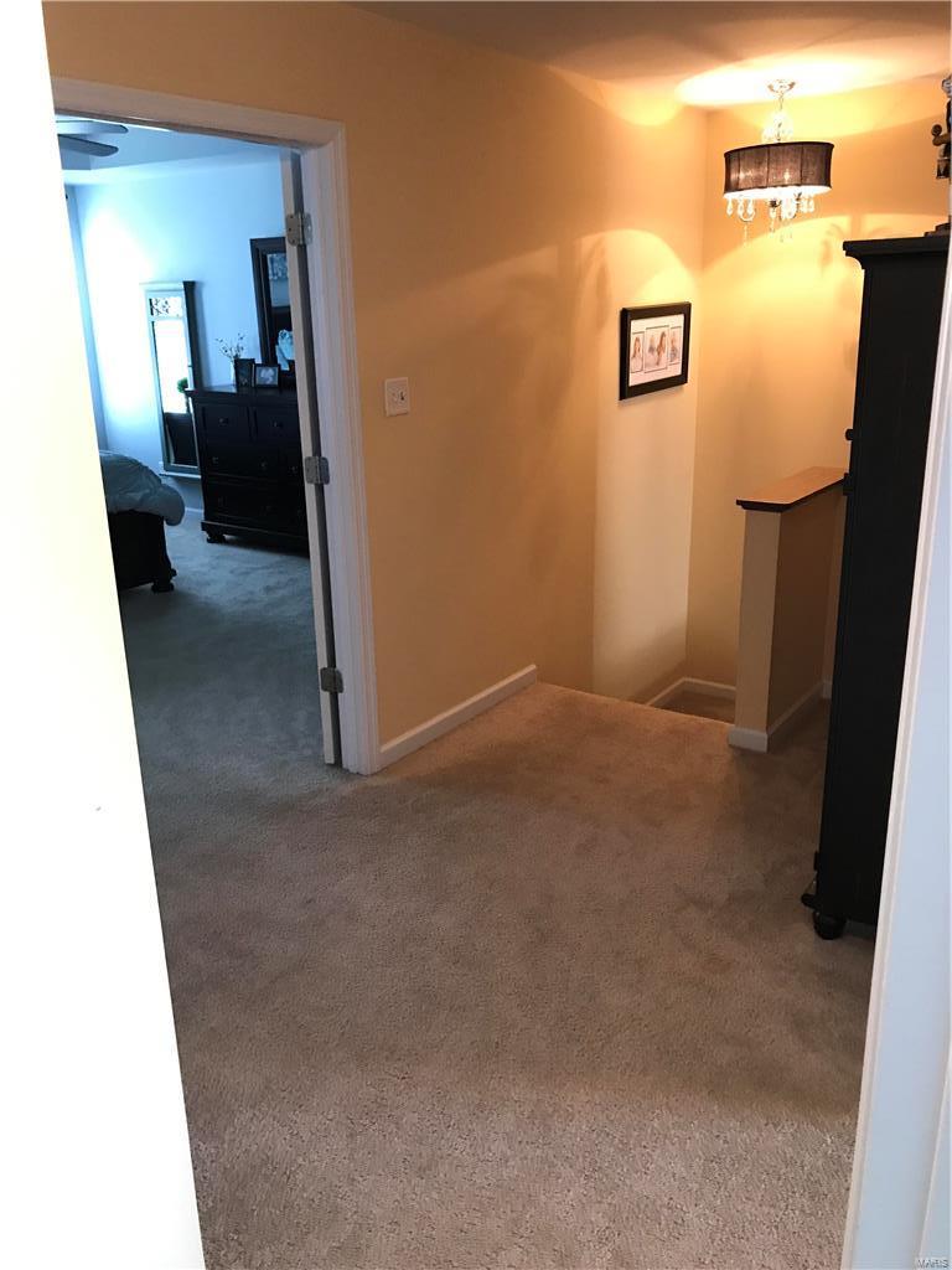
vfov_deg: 63.4
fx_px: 1027
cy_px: 635
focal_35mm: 28
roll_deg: +1.7
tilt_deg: -17.7
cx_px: 476
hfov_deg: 49.7
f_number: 1.8
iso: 80
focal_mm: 3.99
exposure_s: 1/15
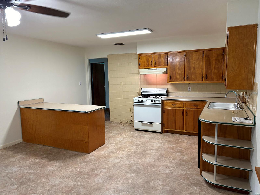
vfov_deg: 53.1
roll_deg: +2.2
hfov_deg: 67.3
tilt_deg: -5.2
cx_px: 130
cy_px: 98
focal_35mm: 26
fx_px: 195
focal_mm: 5.7
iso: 100
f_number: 1.5
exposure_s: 1/60
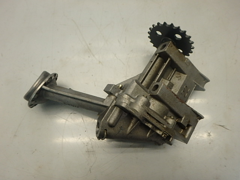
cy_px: 90
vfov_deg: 58.9
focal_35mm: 23
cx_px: 120
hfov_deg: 73.9
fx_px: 159
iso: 200
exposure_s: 1/60
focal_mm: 4
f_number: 3.8
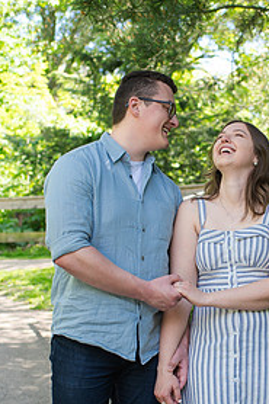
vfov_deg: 22.9
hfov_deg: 15.3
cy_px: 237
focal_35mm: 89
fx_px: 999
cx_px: 193
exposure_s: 1/400
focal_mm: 35
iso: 250
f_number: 3.2
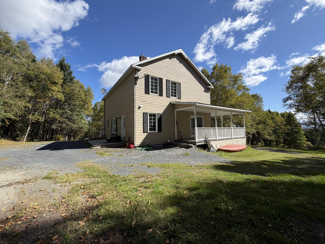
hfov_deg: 102.1
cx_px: 162
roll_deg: +0.4
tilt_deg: +3.3
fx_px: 131
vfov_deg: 85.7
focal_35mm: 14
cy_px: 122
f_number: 2.2
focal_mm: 2.22
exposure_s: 1/770
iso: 25
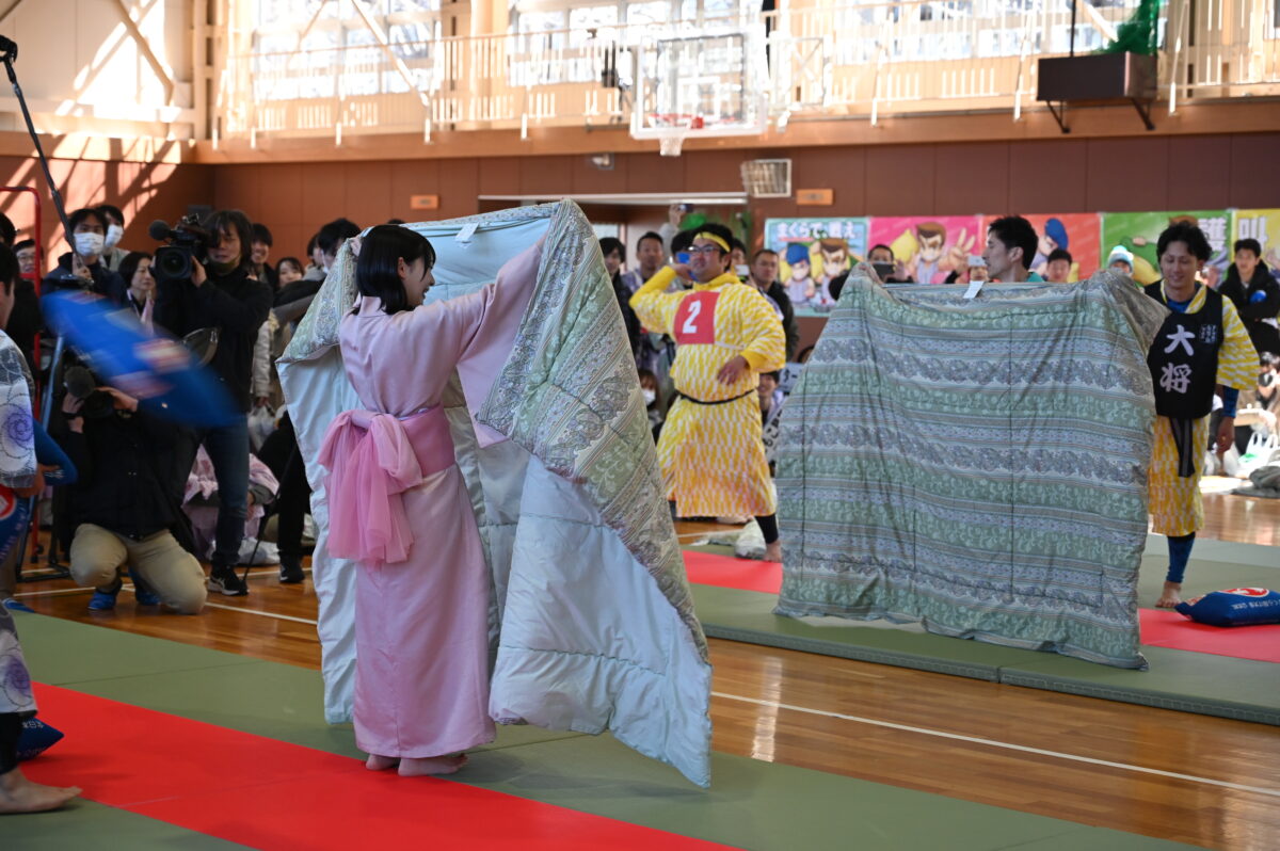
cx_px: 640
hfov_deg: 28.9
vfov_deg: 19.4
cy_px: 426
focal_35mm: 70
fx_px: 2487
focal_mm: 70
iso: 1000
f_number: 4
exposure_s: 1/125
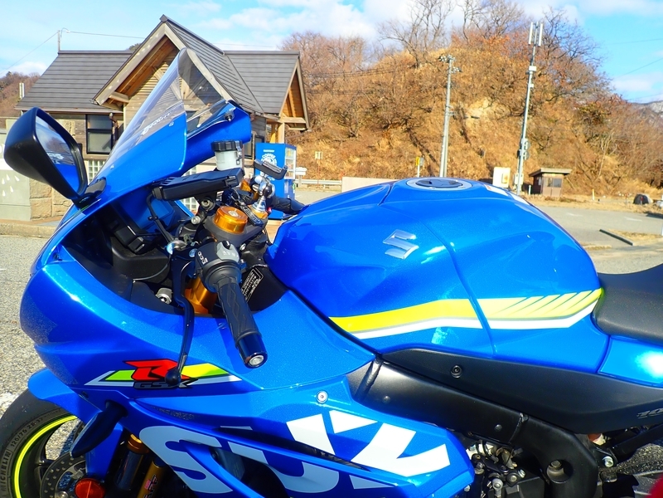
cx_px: 332
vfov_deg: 54.9
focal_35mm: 25
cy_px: 249
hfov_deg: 69.4
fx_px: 479
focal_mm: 4.5
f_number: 2.8
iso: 100
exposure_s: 1/1000
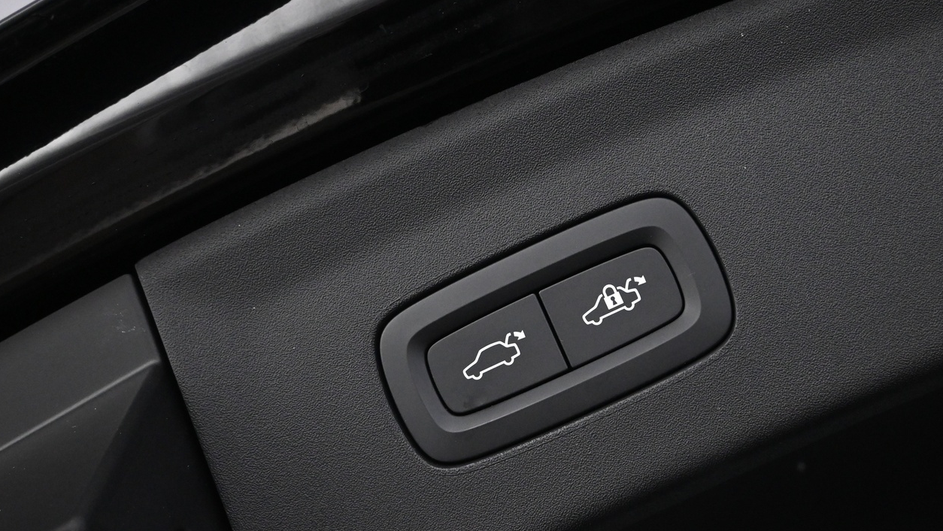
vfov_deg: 25.6
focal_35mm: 47
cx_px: 541
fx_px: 1167
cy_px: 317
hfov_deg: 43.9
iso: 3200
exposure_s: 1/160
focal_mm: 23
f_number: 4.2
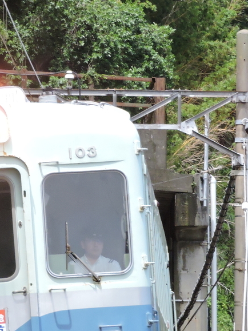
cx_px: 14
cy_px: 241
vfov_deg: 3.8
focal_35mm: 518
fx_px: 4950
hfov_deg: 2.9
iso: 800
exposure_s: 1/1600
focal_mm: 44.8
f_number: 5.5
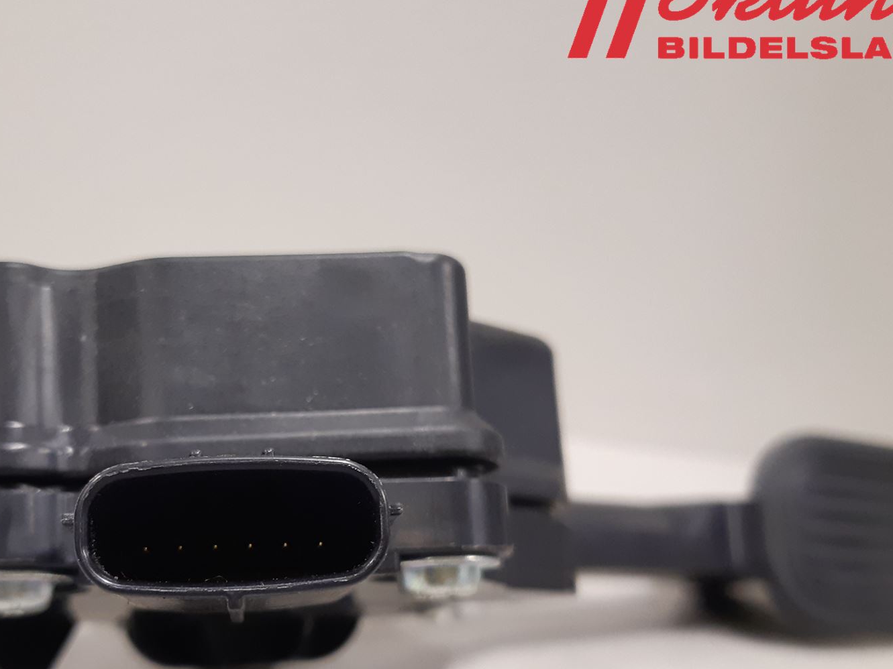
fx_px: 1032
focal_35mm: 40
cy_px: 460
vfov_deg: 35.5
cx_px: 293
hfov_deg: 46.0
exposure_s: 1/33
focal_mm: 3.93
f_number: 1.7
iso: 200
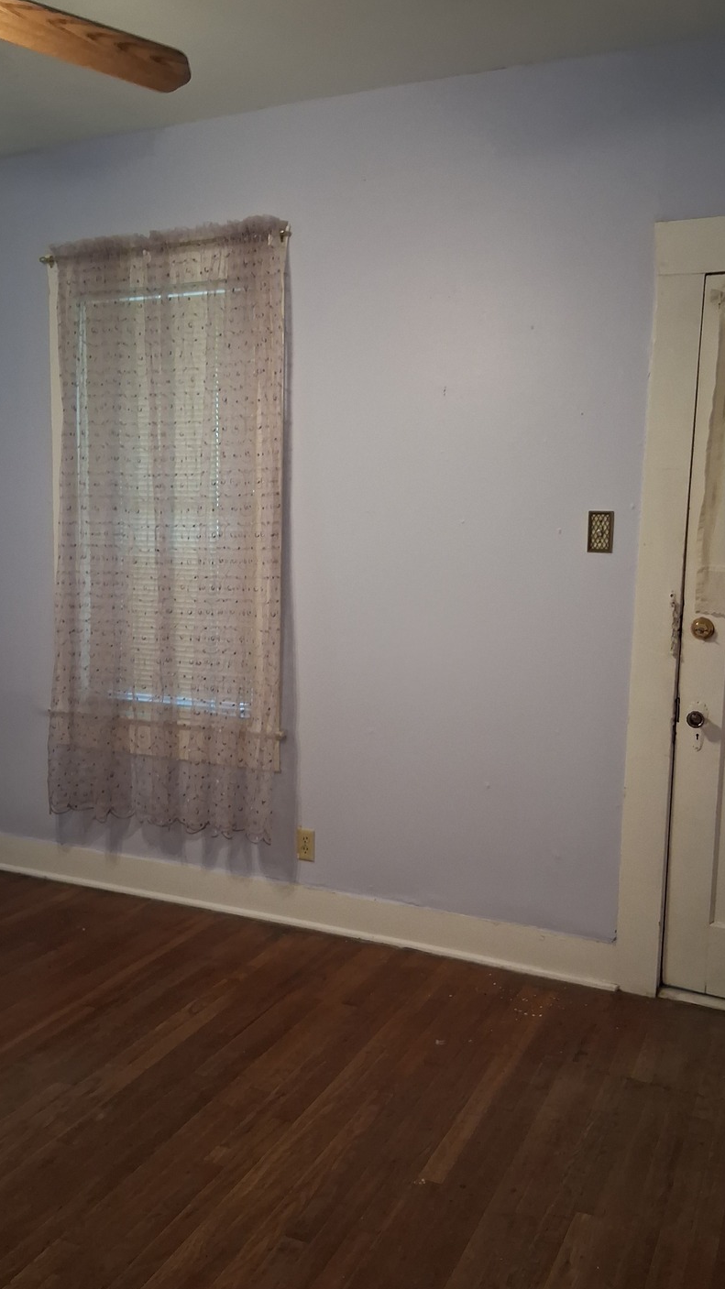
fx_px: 992
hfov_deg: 40.0
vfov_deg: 66.1
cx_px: 430
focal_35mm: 29
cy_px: 643
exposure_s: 1/60
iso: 400
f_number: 1.8
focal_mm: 3.98
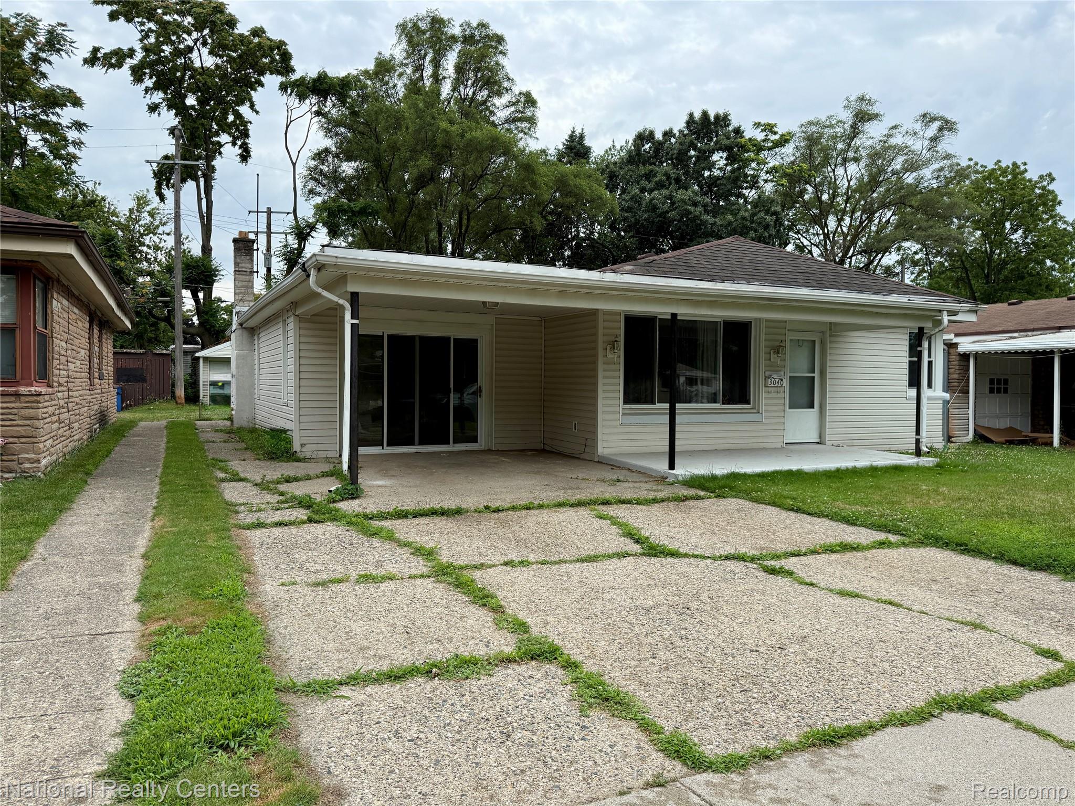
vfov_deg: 56.8
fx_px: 745
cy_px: 403
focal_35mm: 24
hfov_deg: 71.6
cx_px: 538
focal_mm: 6.76
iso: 100
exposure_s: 1/2169
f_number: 1.78
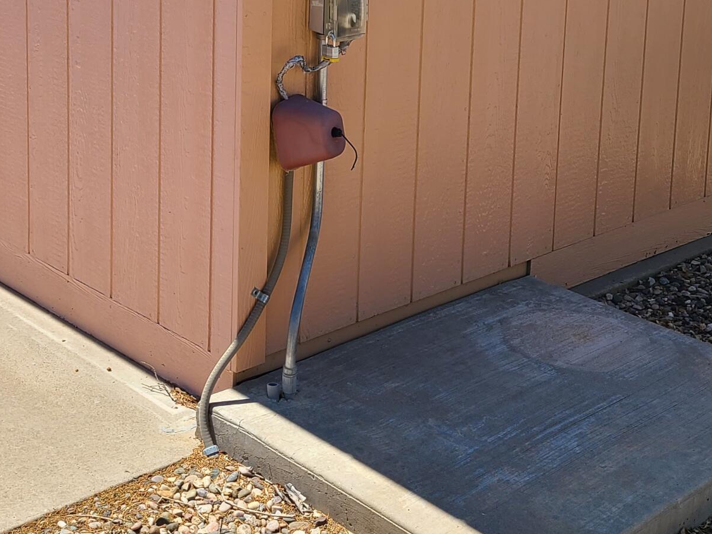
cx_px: 220
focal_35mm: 65
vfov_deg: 21.6
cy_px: -29
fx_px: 1337
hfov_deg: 29.5
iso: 40
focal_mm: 5.4
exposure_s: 1/1384
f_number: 1.8
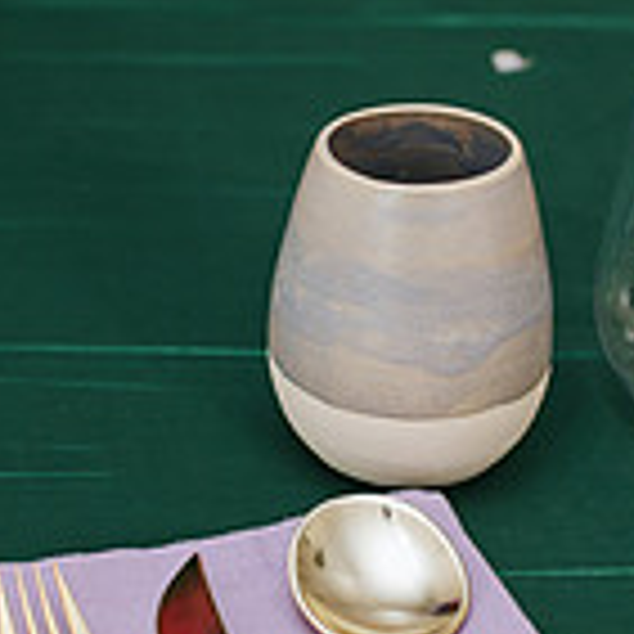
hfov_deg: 14.3
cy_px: 459
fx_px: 2528
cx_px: 243
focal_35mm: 122
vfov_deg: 14.3
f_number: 3.2
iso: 1000
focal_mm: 35
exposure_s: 1/200
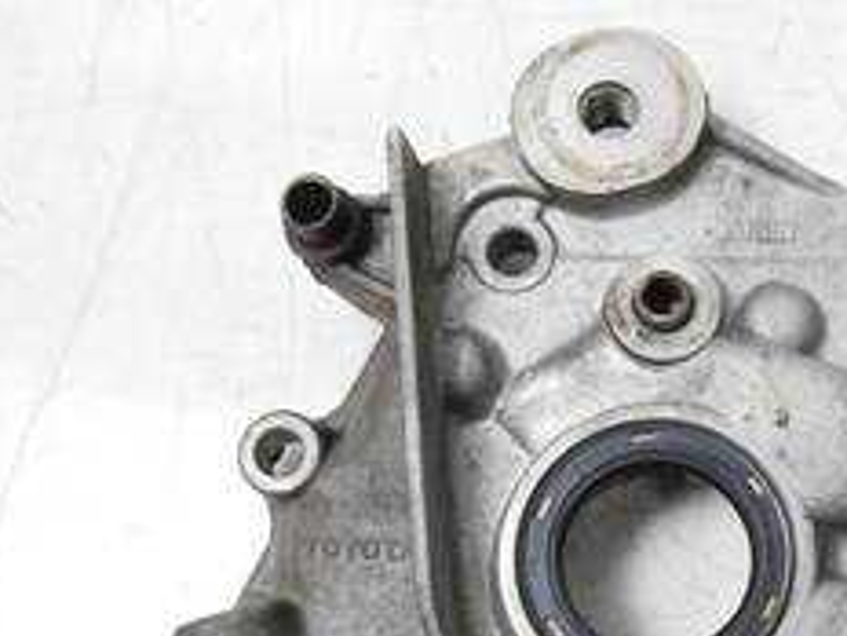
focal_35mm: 58
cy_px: 537
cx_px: 686
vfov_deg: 24.7
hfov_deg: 32.3
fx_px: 1419
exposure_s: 1/60
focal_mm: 14
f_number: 3.5
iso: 500
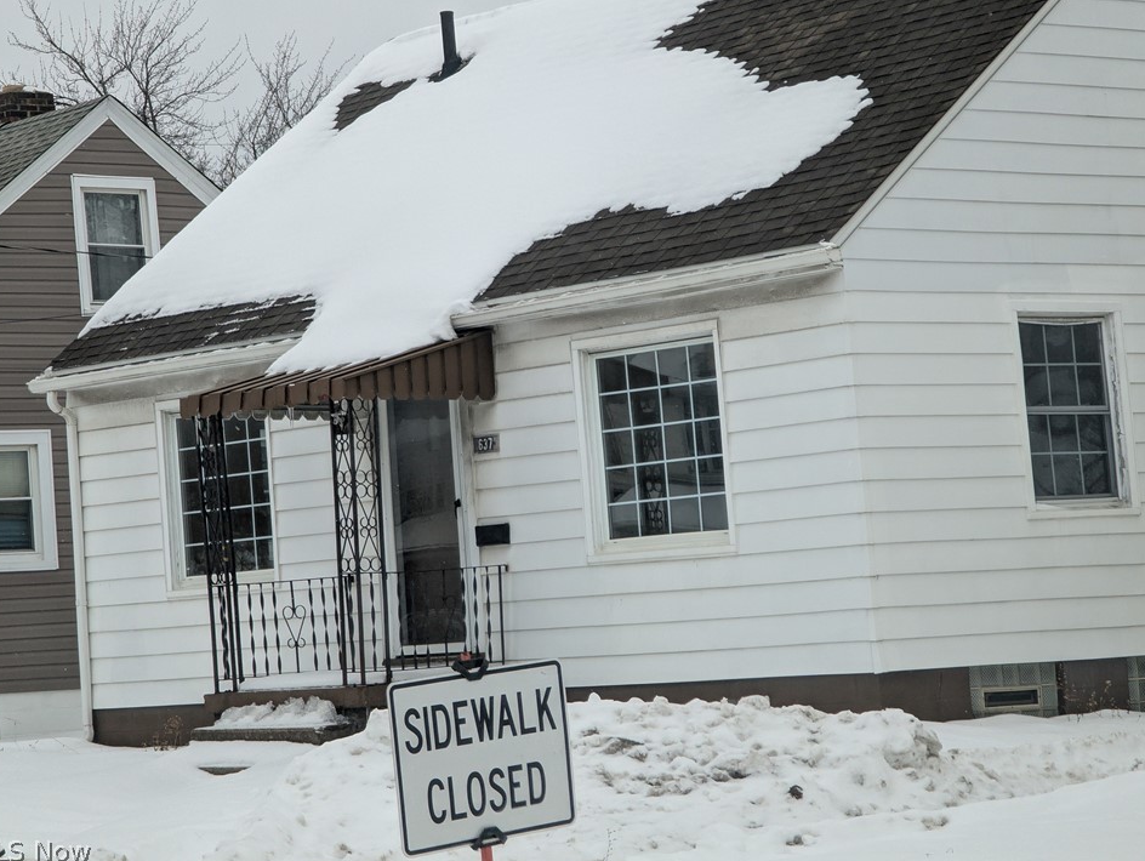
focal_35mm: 119
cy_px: 405
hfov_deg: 16.5
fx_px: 3940
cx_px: 583
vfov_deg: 12.5
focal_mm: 17.91
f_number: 2.8
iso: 270
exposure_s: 1/2331
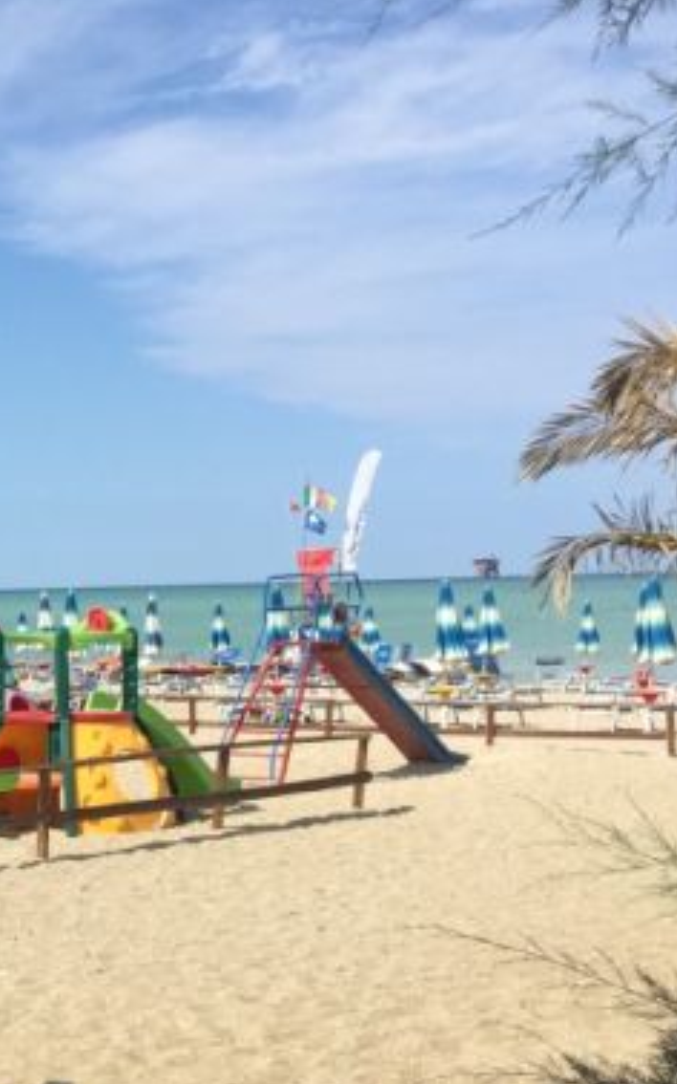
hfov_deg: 18.7
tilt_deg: -7.1
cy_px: 791
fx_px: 1920
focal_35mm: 65
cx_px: -169
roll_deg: +0.8
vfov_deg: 31.1
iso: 32
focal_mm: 4.15
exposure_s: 1/2083
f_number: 2.2
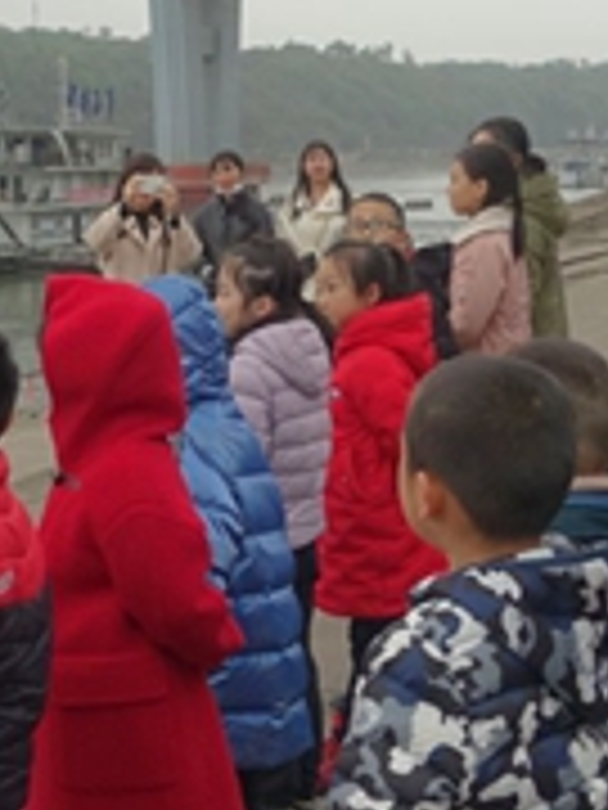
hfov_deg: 17.5
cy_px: 266
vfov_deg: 23.7
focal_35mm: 82
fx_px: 1920
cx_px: -9
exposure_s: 1/100
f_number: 4
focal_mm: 8.8
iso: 125
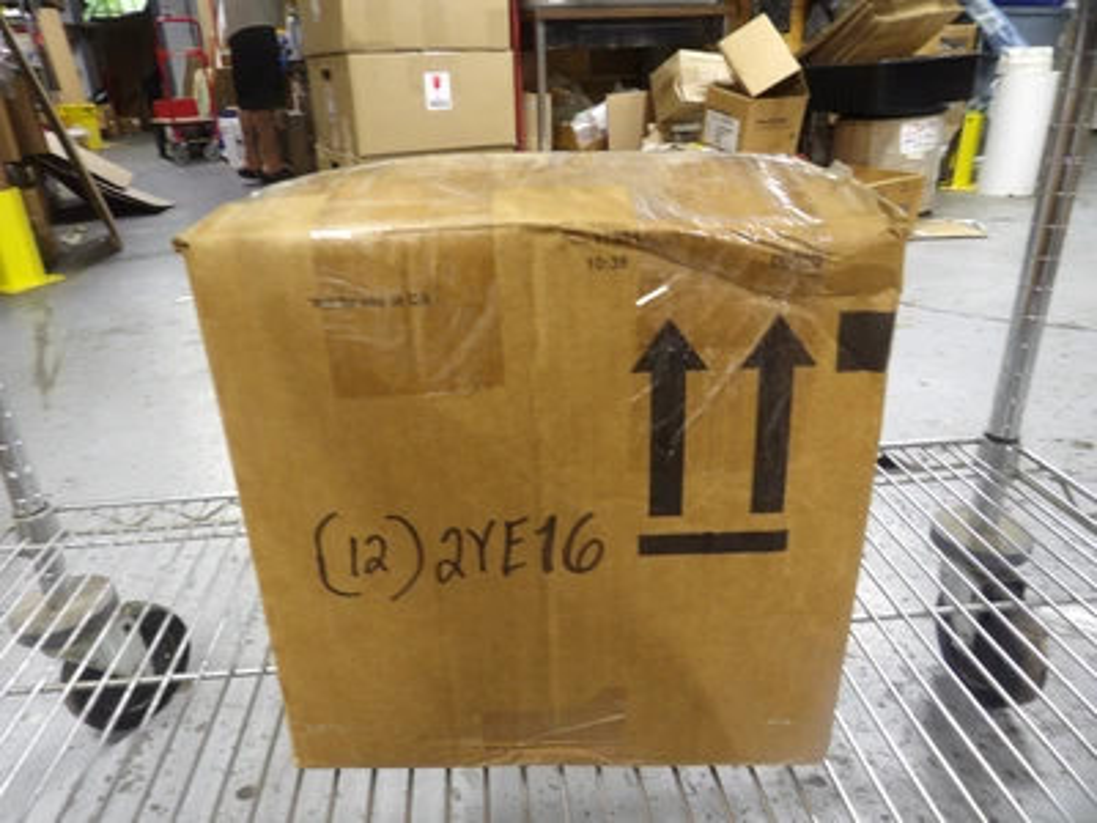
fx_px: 761
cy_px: 412
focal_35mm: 24
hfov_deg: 71.6
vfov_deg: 56.8
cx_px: 548
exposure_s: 1/26
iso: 200
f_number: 3.2
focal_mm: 4.3
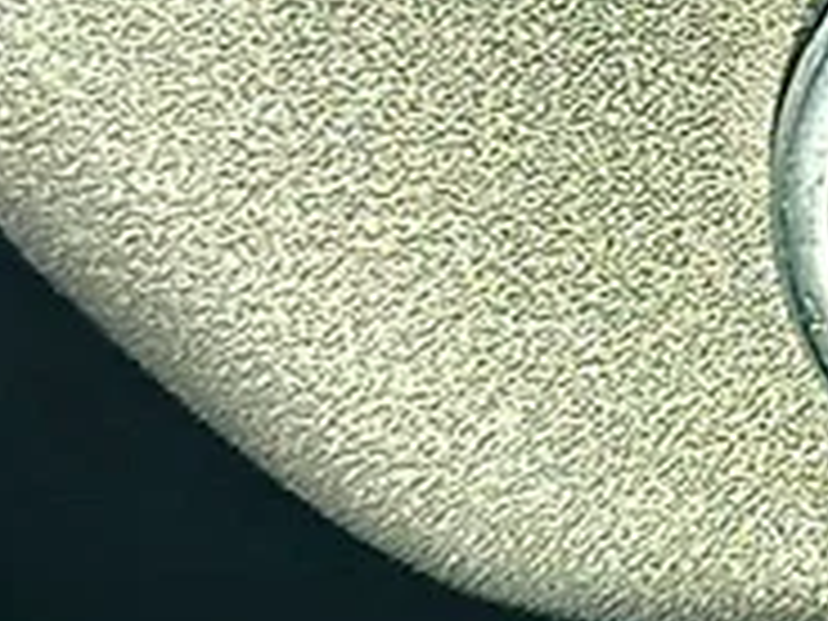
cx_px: 1390
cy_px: -74
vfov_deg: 10.4
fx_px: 3373
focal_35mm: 141
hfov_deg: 12.9
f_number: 1.78
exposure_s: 1/168
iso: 64
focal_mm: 6.86
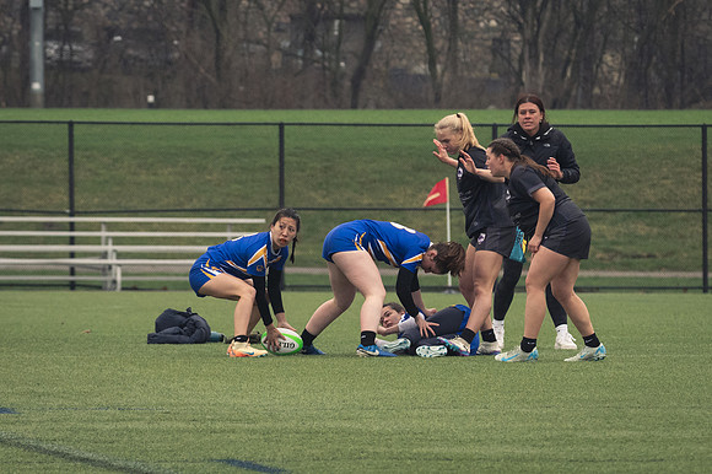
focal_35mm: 573
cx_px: 230
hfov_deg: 3.6
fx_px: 11318
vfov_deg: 2.4
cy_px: 321
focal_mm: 280
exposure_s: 1/800
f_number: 6.3
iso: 2200
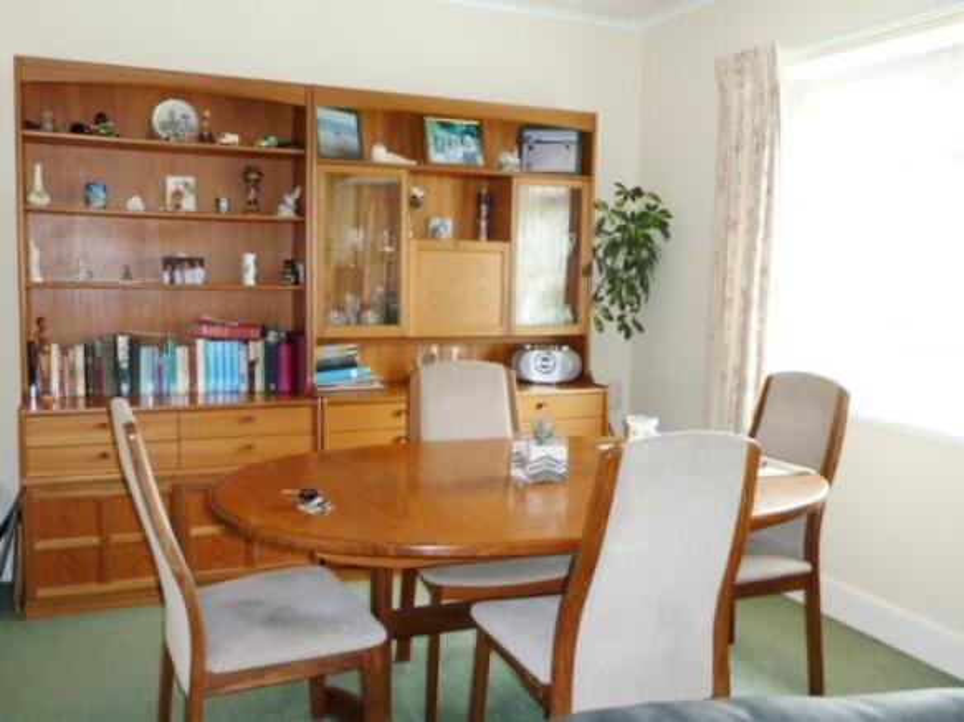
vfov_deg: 46.8
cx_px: 482
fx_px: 835
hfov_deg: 60.0
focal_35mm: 30
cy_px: 361
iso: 250
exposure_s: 1/30
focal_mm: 5
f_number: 3.4
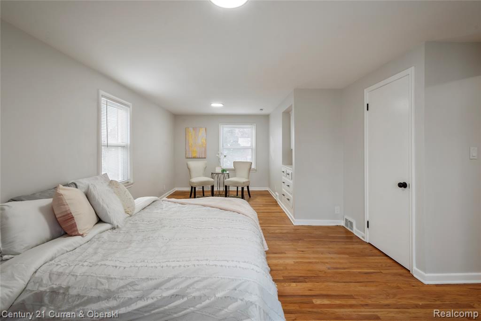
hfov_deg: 100.4
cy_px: 160
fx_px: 200
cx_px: 240
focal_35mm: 15
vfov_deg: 77.3
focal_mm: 10
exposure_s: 1/8
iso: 400
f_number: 11
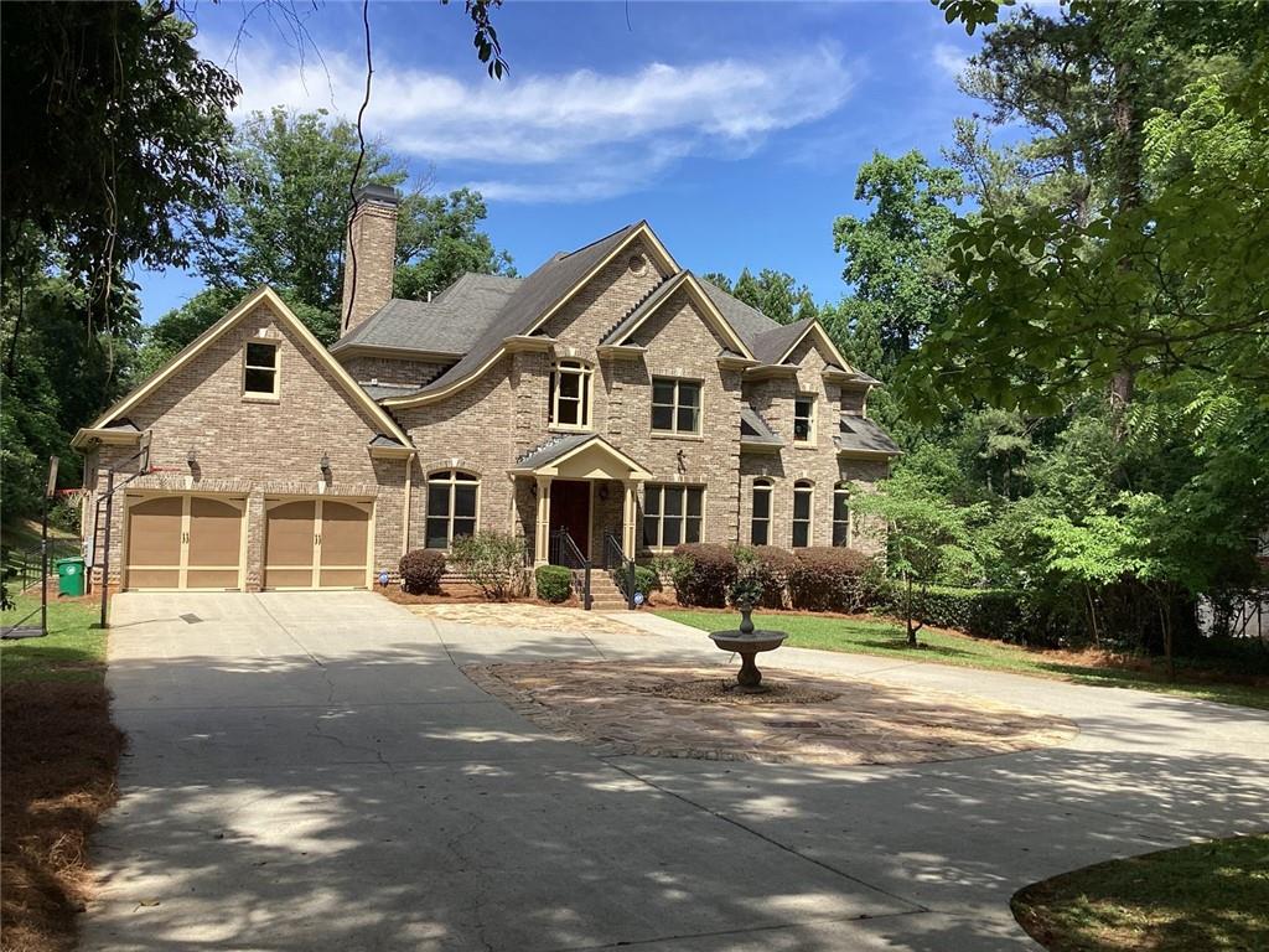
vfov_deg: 45.4
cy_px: 476
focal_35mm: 31
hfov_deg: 58.4
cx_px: 634
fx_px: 1136
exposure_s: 1/970
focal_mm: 3.3
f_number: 2.4
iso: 25
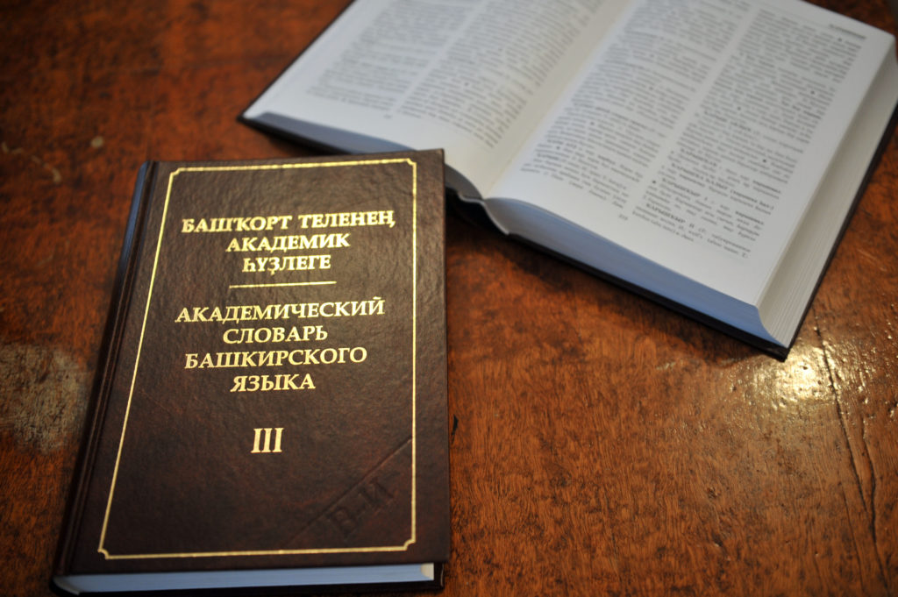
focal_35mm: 40
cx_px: 449
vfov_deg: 33.3
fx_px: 997
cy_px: 298
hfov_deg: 48.5
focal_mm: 40
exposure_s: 1/160
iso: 800
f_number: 2.8
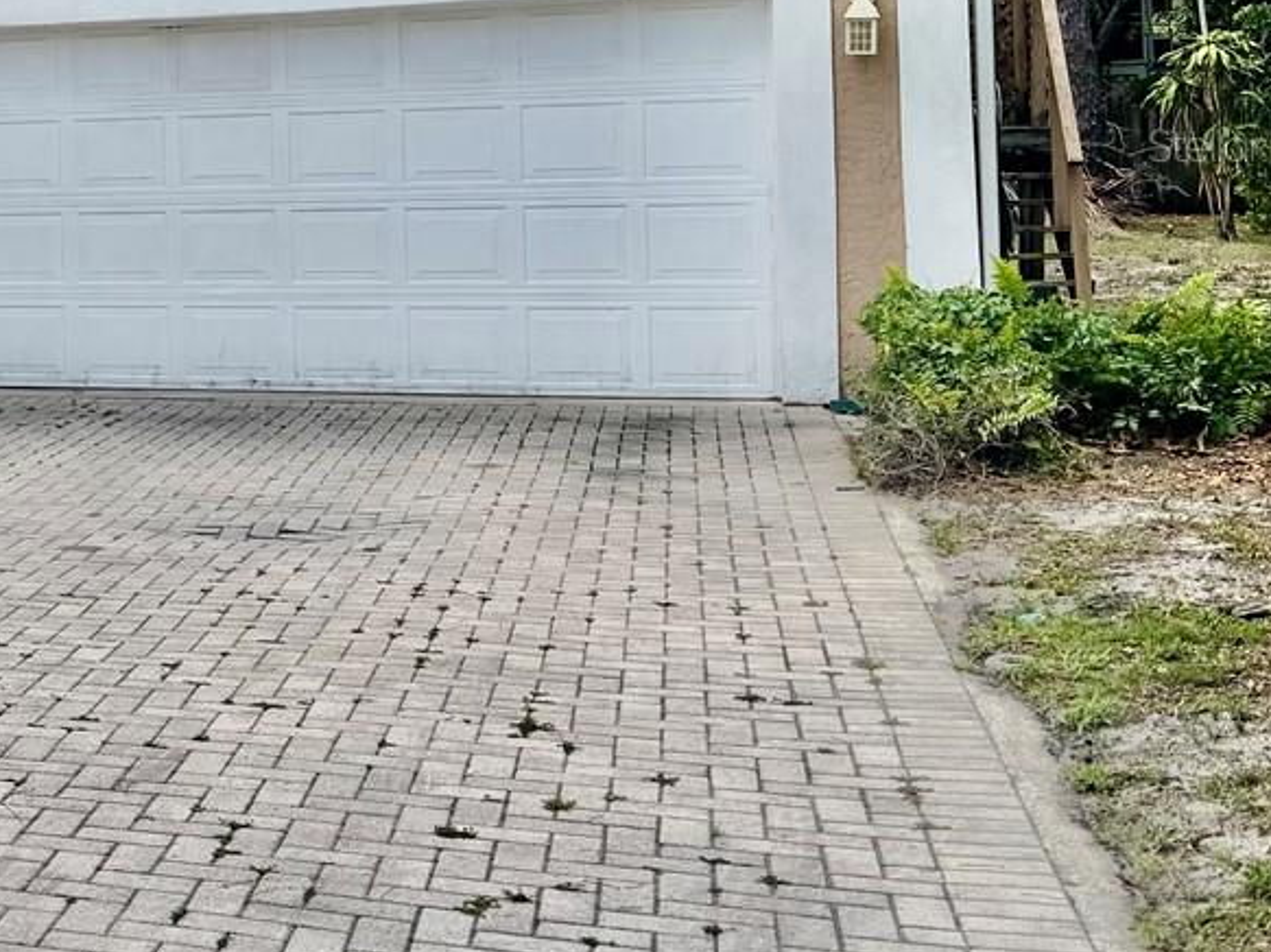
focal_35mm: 66
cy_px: 144
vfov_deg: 21.9
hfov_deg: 25.3
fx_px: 2422
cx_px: -393
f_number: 1.78
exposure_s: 1/3597
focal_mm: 6.76
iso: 80
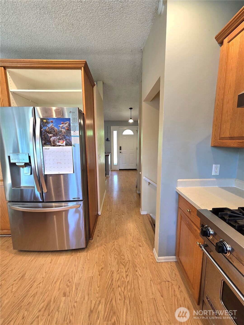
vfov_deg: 106.2
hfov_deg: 89.9
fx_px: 122
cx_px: 122
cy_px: 162
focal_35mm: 13
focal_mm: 2.2
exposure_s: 1/60.2
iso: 160
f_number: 2.2
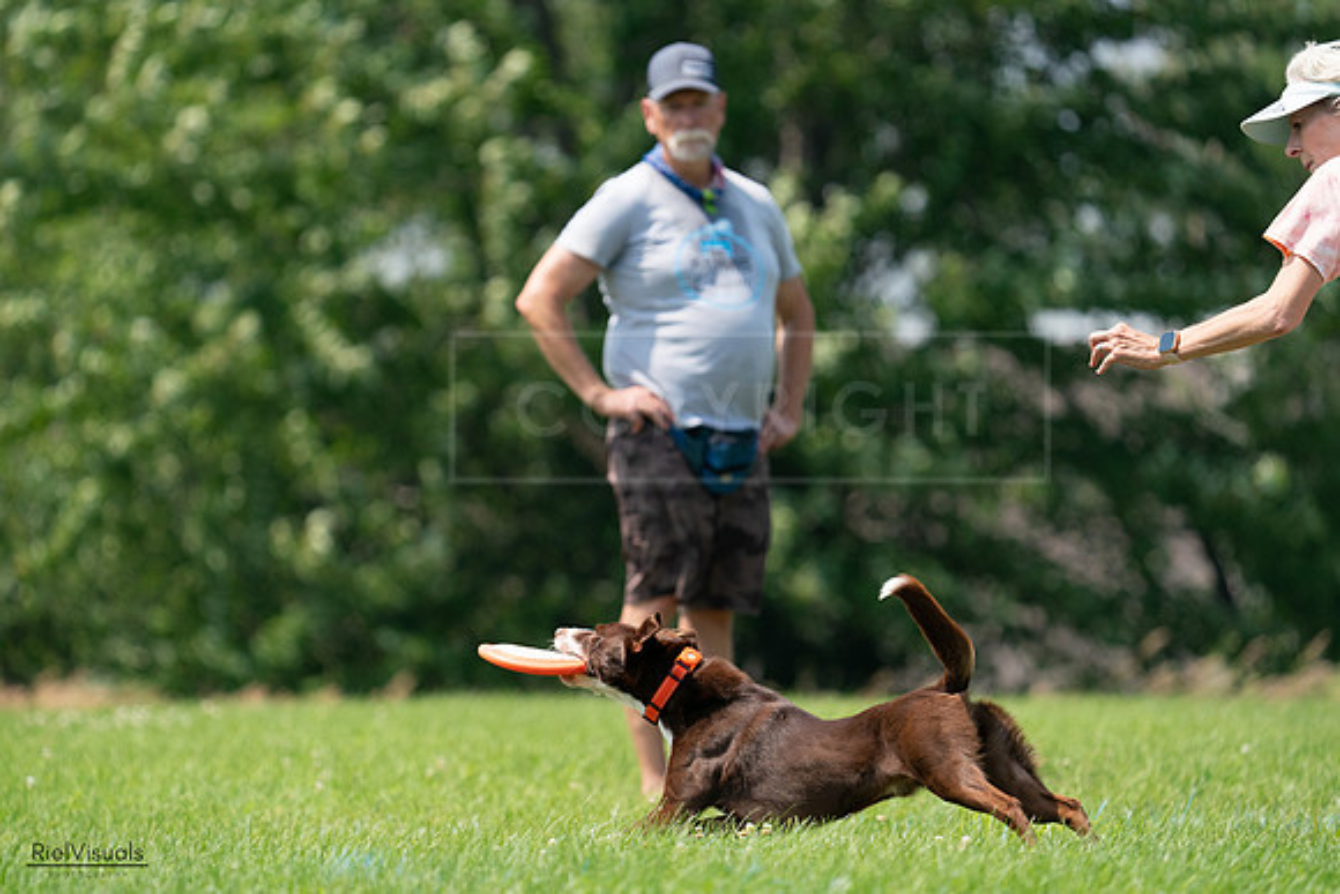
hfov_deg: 5.2
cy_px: 447
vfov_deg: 3.4
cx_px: 670
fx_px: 14892
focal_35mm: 400
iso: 1600
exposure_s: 1/4000
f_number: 6.3
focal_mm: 400
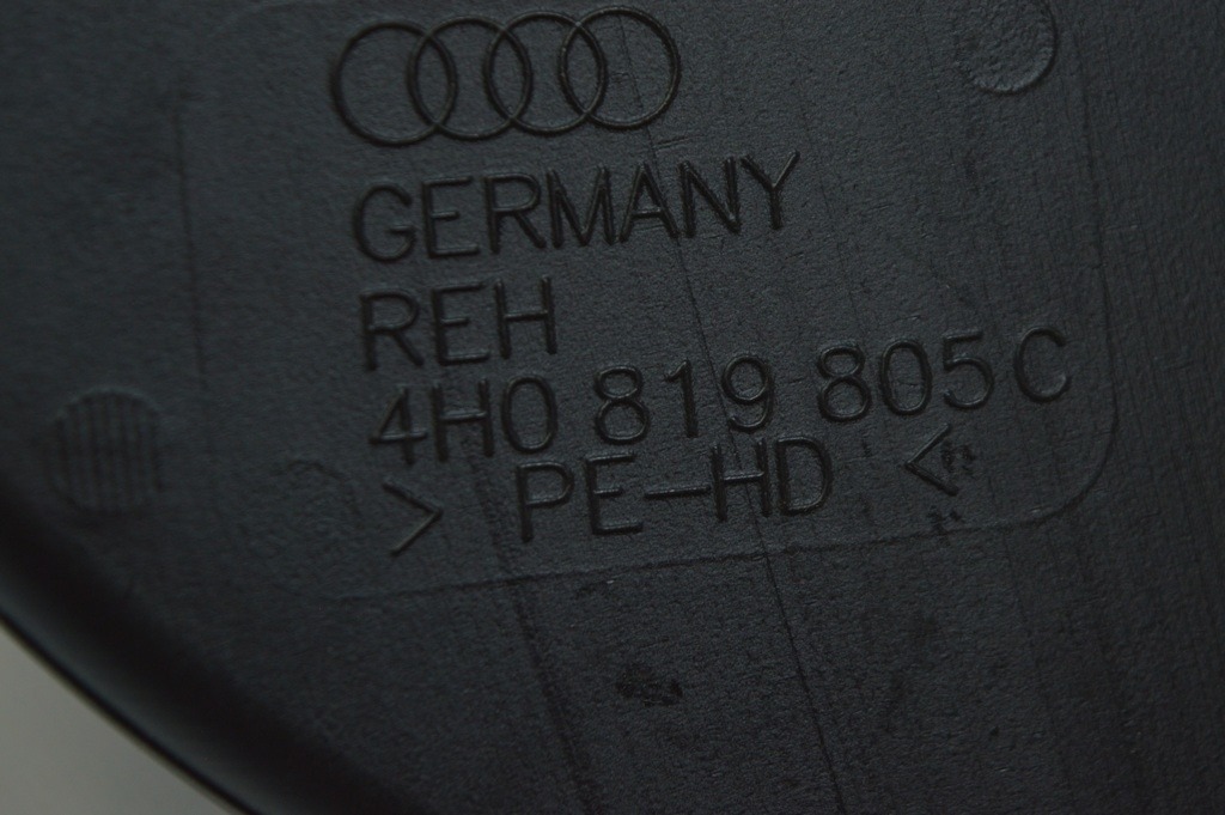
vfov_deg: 16.5
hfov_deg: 24.6
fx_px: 2805
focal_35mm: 82
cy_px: 408
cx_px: 612
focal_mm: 55
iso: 400
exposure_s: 1/80
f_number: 5.6
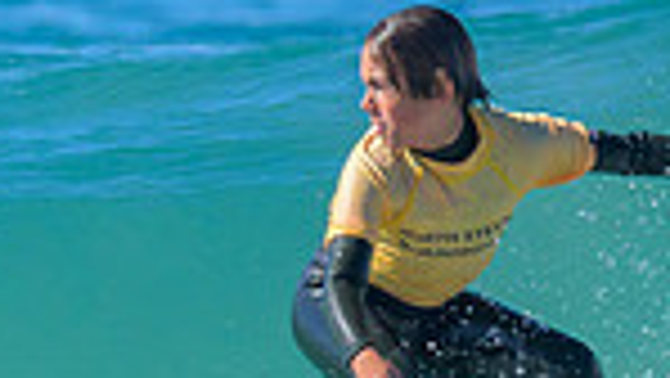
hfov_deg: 0.5
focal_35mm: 4492
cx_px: -216
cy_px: 314
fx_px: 79847
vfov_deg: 0.3
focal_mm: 800
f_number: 6.3
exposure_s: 1/2000
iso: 500
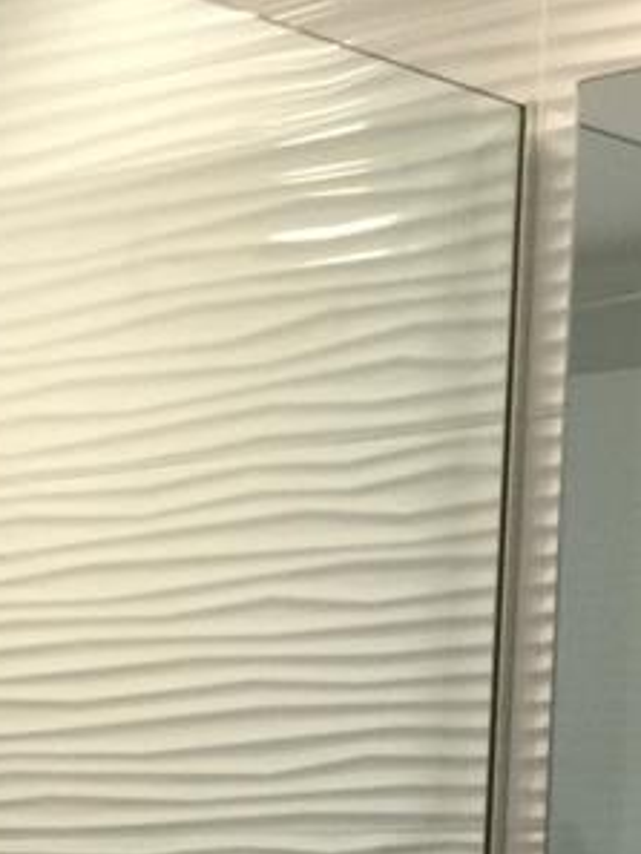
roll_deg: +1.4
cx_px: -586
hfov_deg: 11.6
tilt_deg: -9.5
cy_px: 1395
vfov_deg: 15.2
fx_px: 2887
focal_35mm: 117
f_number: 2.2
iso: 40
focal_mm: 4.15
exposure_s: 1/30
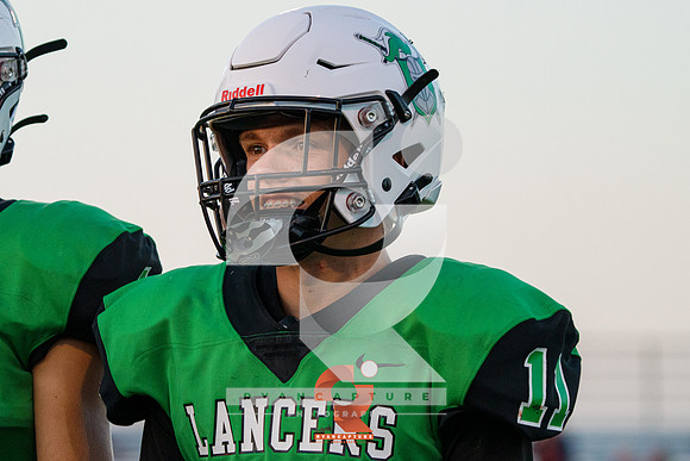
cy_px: 217
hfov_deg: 6.0
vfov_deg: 4.0
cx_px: 292
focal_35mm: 342
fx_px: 6554
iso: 2500
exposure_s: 1/800
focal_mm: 264
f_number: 6.3
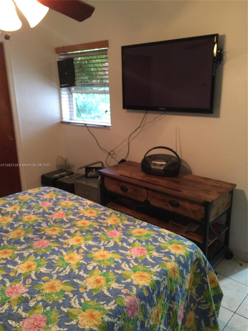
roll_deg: +1.5
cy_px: 166
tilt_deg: -16.2
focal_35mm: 29
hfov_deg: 48.2
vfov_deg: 61.7
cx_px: 124
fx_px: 277
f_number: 2.2
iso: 80
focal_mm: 4.15
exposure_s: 1/4
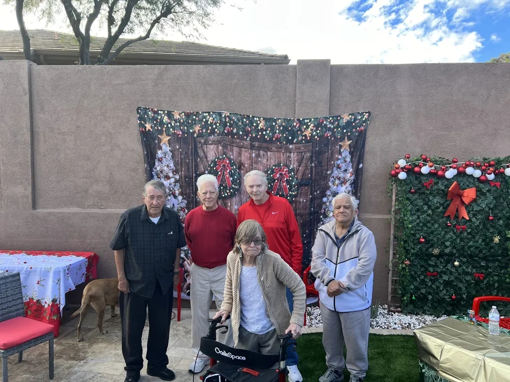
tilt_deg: -4.7
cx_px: 255
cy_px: 191
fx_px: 383
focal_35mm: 26
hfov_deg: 67.3
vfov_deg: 53.1
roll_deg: -0.6
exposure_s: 1/506
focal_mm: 5.7
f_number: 1.5
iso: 50
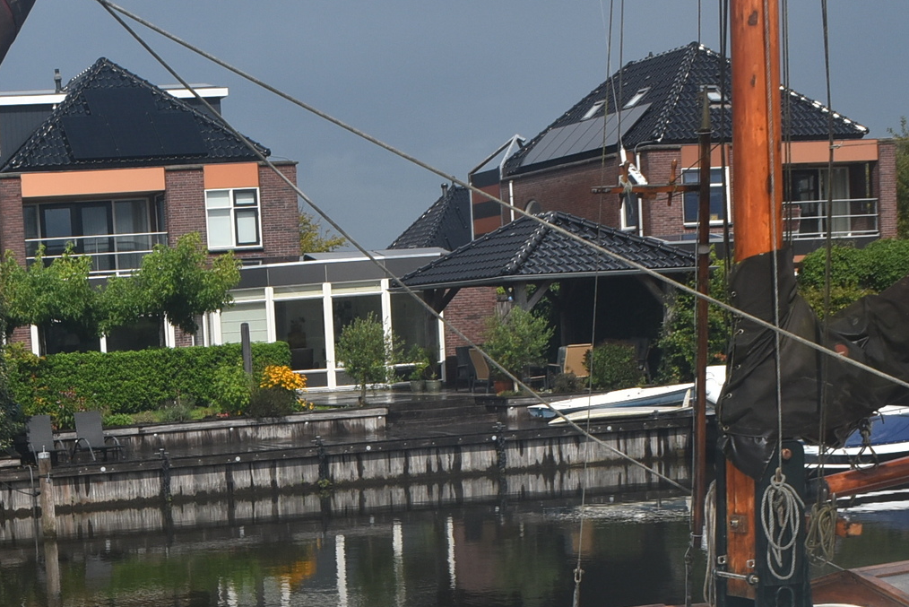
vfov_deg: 18.1
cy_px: 549
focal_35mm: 74
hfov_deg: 26.2
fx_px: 1869
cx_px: 53
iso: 200
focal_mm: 20
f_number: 11
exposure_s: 1/500
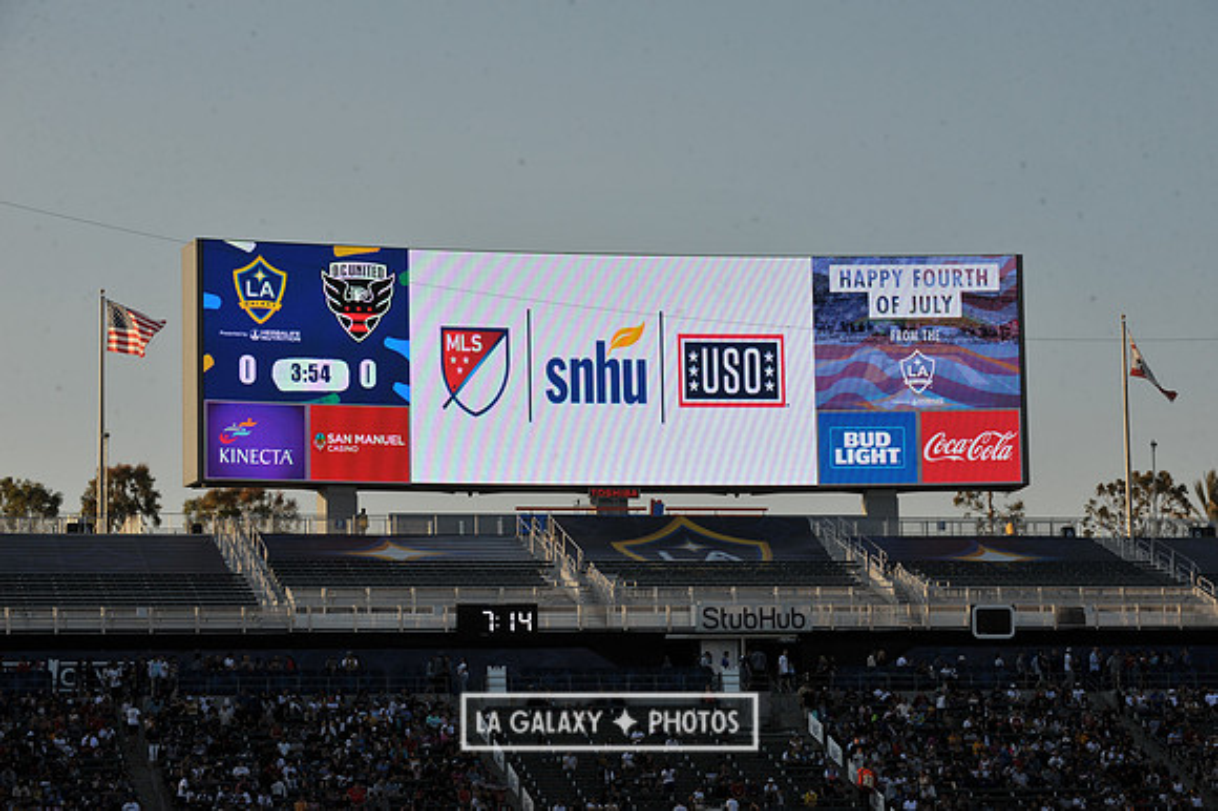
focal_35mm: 110
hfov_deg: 18.6
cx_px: 609
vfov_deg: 12.4
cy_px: 406
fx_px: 3719
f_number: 11
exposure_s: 1/500
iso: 400
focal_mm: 110
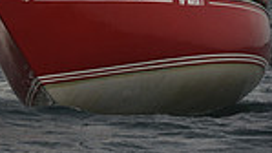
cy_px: -357
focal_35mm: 815
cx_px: 5
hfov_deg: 2.6
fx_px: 5881
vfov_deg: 1.5
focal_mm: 200
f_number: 8
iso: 250
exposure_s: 1/1000
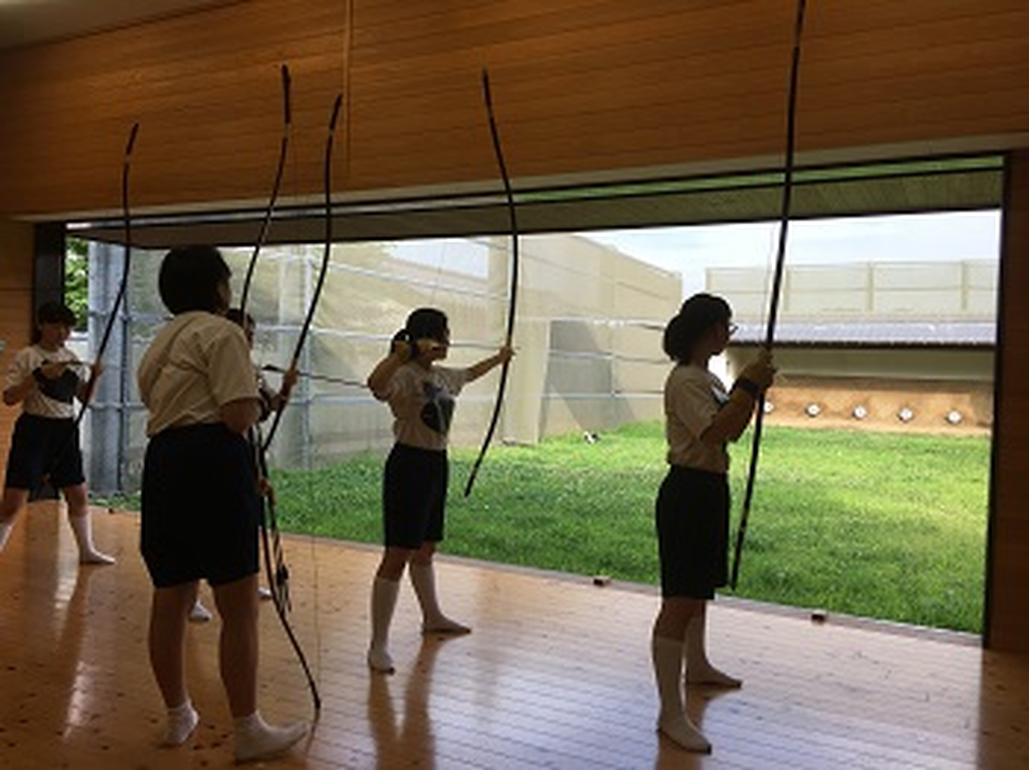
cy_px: 385
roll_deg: -1.4
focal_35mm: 29
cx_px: 514
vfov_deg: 48.2
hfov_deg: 61.7
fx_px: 861
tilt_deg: -1.2
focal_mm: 4.15
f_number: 2.2
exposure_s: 1/215
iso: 25
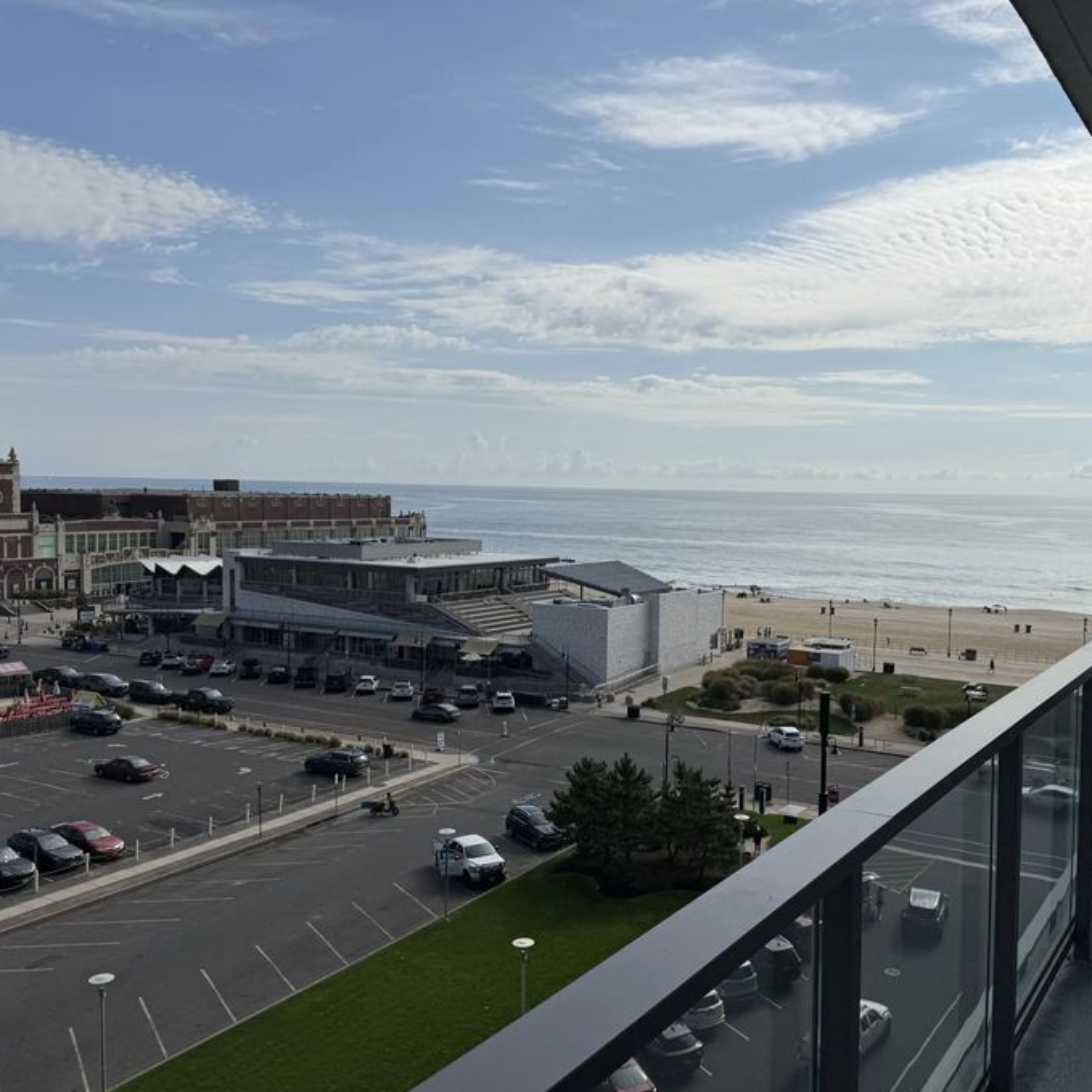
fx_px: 1142
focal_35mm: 32
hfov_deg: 50.7
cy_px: 585
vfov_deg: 51.1
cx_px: 661
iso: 64
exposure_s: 1/22727
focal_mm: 6.76
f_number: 1.78
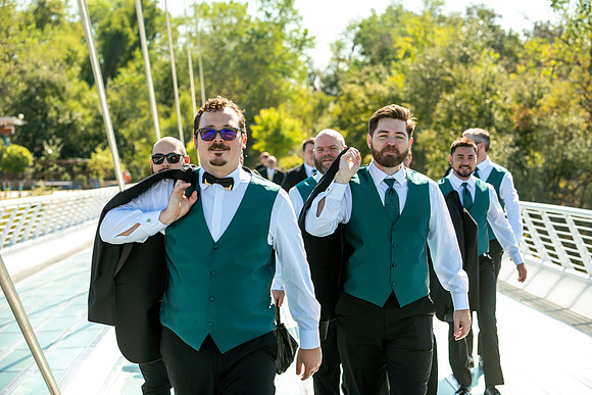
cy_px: 198
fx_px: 1727
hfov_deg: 19.5
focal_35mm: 105
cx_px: 296
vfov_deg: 13.0
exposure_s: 1/640
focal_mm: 105
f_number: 5.6
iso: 400
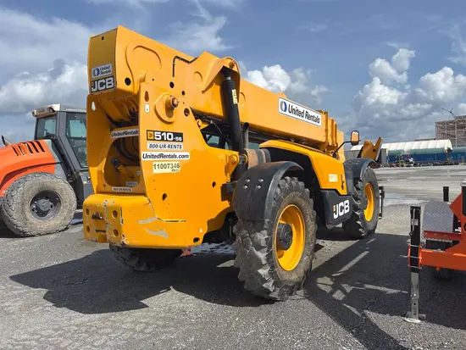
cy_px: 175
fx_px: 350
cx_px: 233
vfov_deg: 53.1
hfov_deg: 67.3
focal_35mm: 26
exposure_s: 1/5618
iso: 50
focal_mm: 5.96
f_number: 1.6
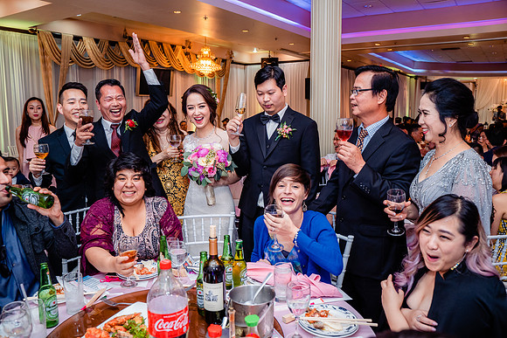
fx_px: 394
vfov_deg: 46.4
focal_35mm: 28
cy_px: 169
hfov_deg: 65.5
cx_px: 254
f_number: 4.5
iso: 1600
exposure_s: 1/125
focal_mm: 28
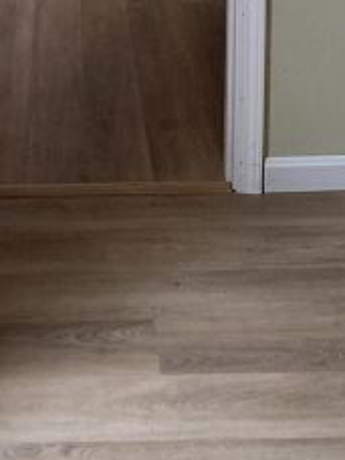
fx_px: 1090
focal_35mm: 82
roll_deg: -0.1
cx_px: 69
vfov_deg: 21.2
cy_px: -166
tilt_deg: -12.9
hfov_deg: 17.8
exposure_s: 1/60
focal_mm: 3.99
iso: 160
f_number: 1.8
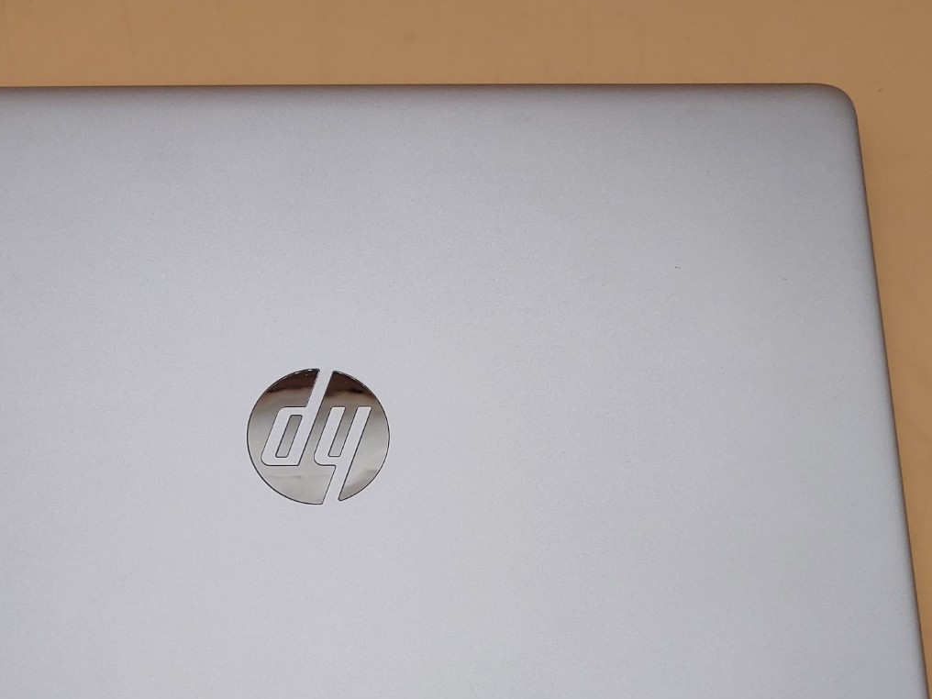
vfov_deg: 28.3
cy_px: 481
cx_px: 316
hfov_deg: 37.1
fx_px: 1373
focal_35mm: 51
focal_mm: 4.36
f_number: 1.8
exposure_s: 1/230
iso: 50
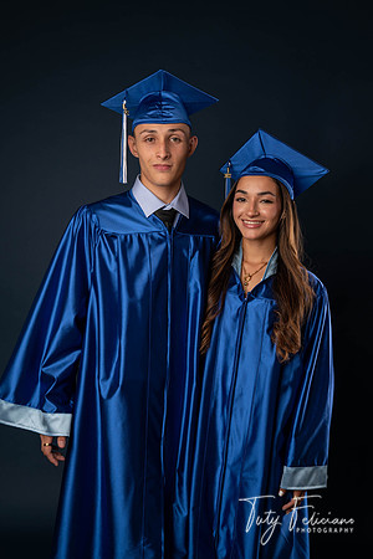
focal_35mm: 46
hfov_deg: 29.2
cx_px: 186
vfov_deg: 42.7
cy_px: 280
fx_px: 715
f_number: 5.6
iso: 200
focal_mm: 46
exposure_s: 1/125
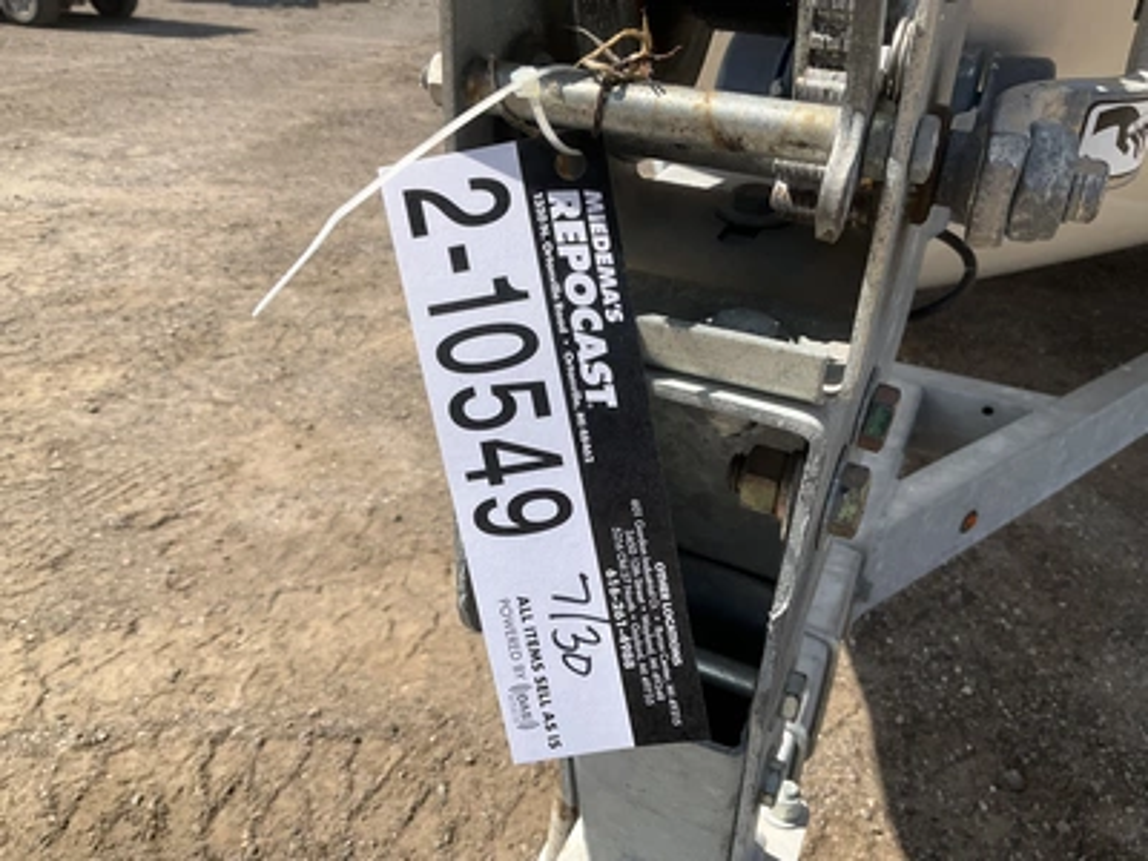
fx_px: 962
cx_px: 574
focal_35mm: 29
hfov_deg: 61.7
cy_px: 430
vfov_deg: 48.2
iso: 25
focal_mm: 3
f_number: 1.8
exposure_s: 1/1534
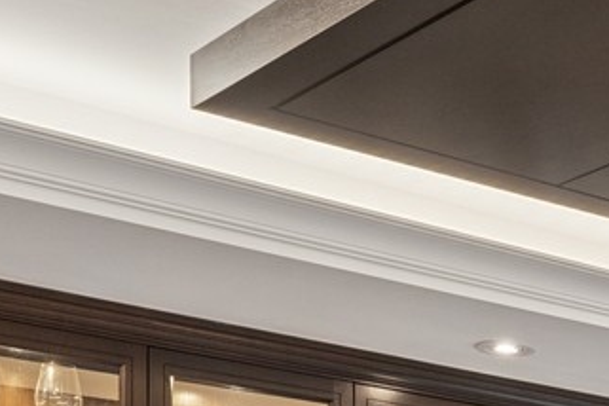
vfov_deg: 11.1
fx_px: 1895
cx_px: 1030
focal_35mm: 112
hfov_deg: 16.0
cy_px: 821
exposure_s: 1/50
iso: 320
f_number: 8
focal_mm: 18
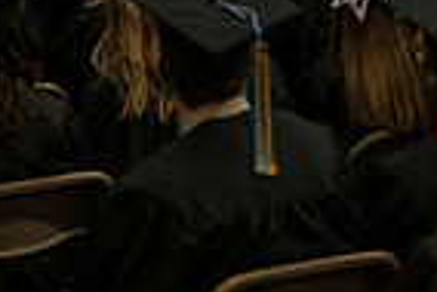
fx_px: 4557
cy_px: -263
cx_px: 671
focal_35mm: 375
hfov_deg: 5.4
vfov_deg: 3.6
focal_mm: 92
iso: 1600
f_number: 5
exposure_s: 1/200
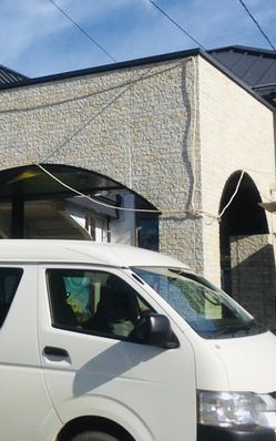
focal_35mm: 63
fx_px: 758
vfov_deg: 32.4
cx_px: -9
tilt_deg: +7.2
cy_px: 186
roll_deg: -1.1
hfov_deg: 19.9
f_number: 2.2
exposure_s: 1/4274
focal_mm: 4.15
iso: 25
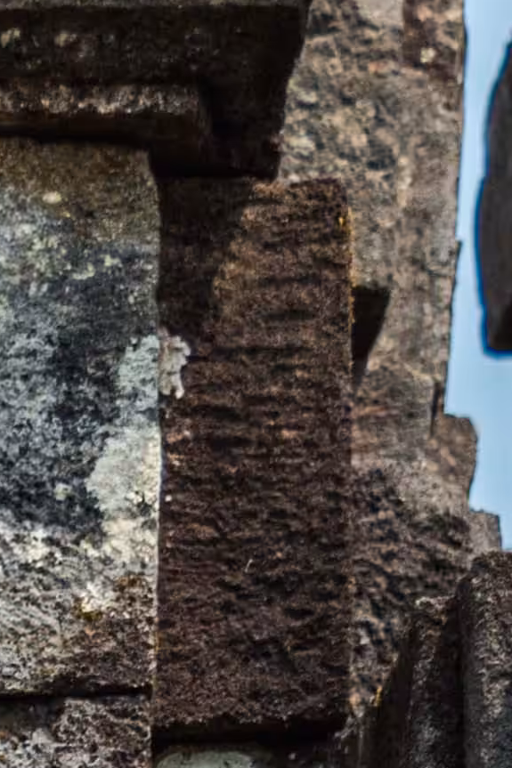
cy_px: 1265
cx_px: -784
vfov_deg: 6.9
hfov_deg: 4.6
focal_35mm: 292
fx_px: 6231
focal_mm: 28
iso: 100
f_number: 4.2
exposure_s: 1/1000
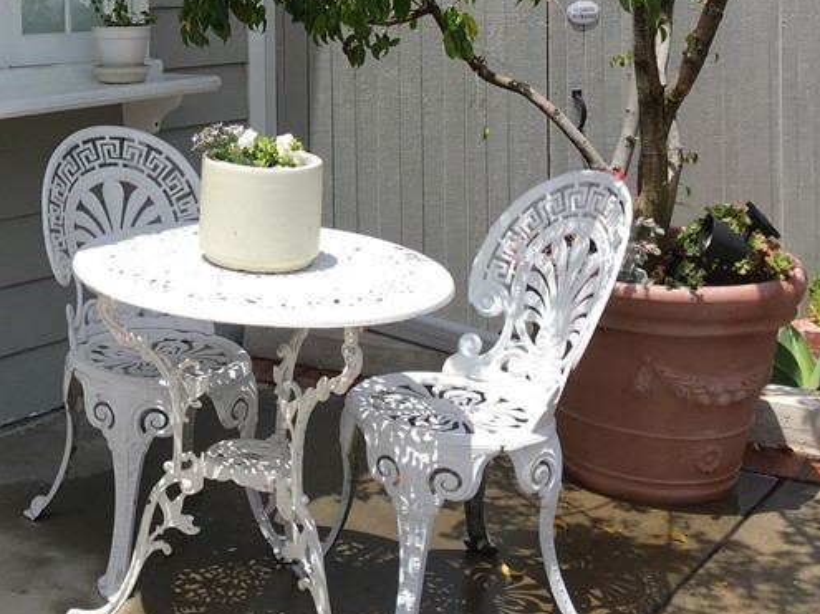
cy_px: 41
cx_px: 78
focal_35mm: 60
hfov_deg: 30.7
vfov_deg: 23.6
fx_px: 1421
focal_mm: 4.15
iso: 25
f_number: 2.2
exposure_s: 1/1479
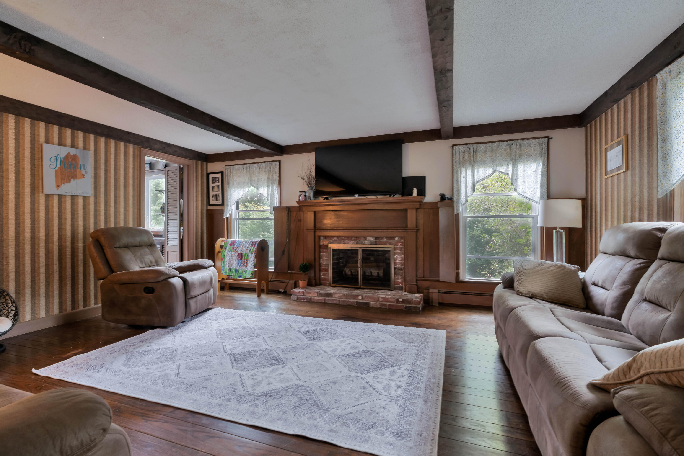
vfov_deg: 73.8
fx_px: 304
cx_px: 342
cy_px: 228
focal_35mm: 16
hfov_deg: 96.7
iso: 800
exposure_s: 1/60
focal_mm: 16
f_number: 8
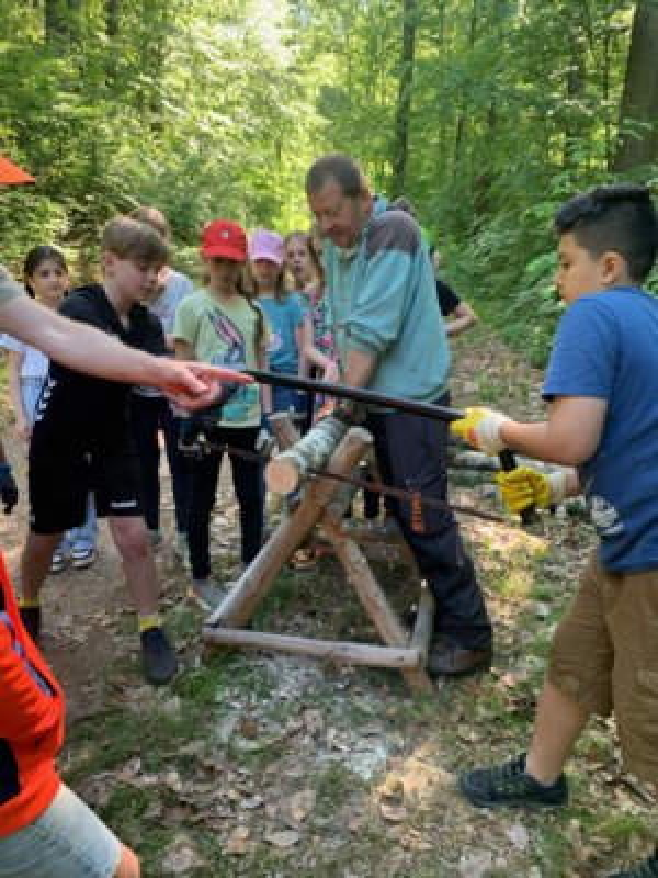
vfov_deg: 67.3
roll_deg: +0.8
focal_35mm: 26
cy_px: 439
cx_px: 329
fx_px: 659
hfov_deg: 53.1
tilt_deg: -10.2
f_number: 1.8
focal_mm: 4.25
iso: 80
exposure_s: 1/121
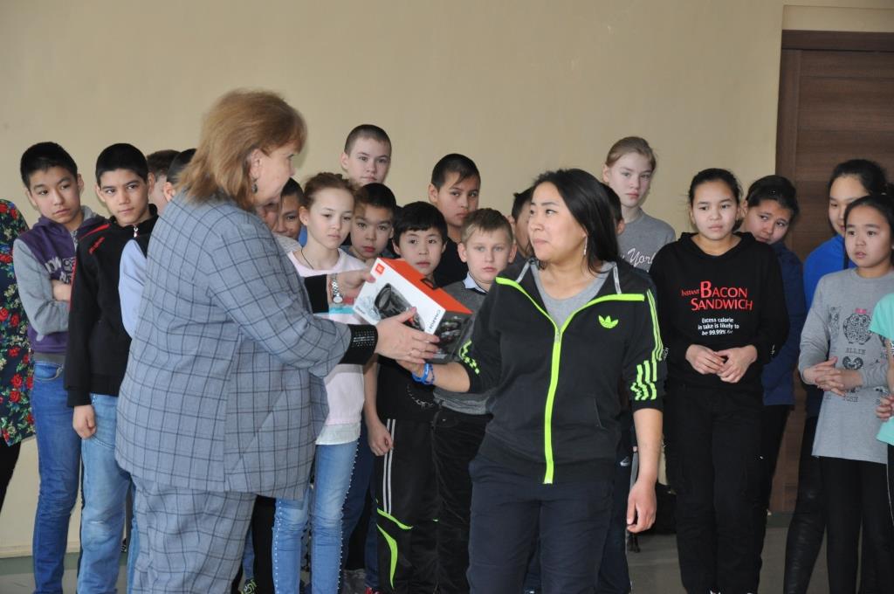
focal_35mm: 105
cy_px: 297
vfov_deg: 13.0
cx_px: 447
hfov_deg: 19.5
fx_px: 2604
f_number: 5.3
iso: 800
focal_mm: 70
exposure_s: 1/60
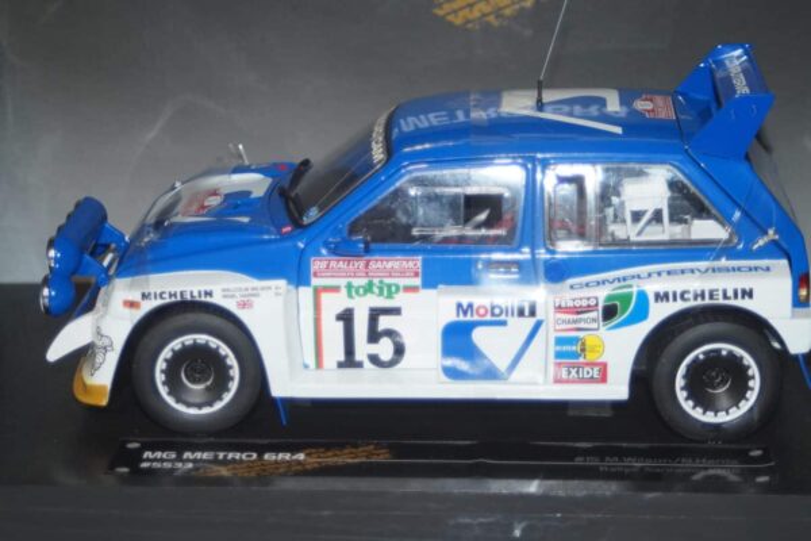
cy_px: 270
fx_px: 2027
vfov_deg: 15.2
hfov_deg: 22.6
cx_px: 406
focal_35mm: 90
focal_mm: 60
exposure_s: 1/160
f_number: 5.6
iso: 640
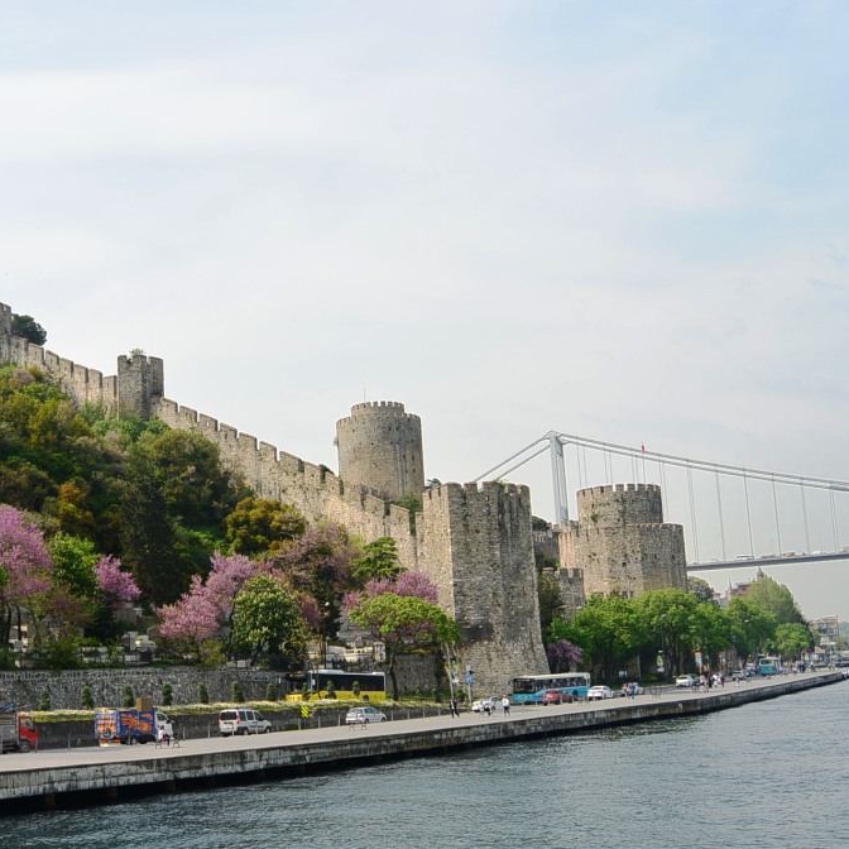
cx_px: 258
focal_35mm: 48
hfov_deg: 34.9
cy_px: 429
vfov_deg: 35.4
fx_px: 1332
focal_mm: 14
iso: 100
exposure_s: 1/640
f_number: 4.5
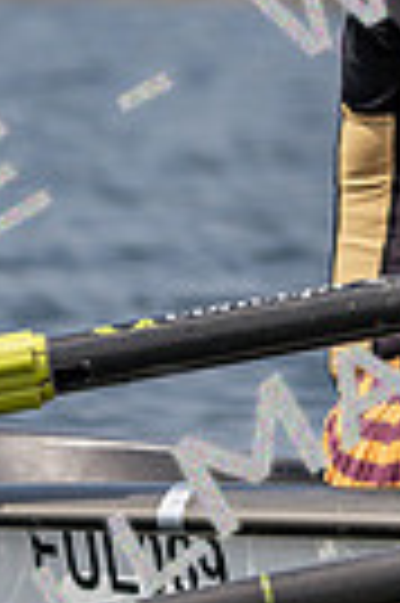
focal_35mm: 866
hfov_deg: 1.6
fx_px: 14470
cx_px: 800
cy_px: 70
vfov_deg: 2.4
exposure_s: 1/1600
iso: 200
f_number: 5.6
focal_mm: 200
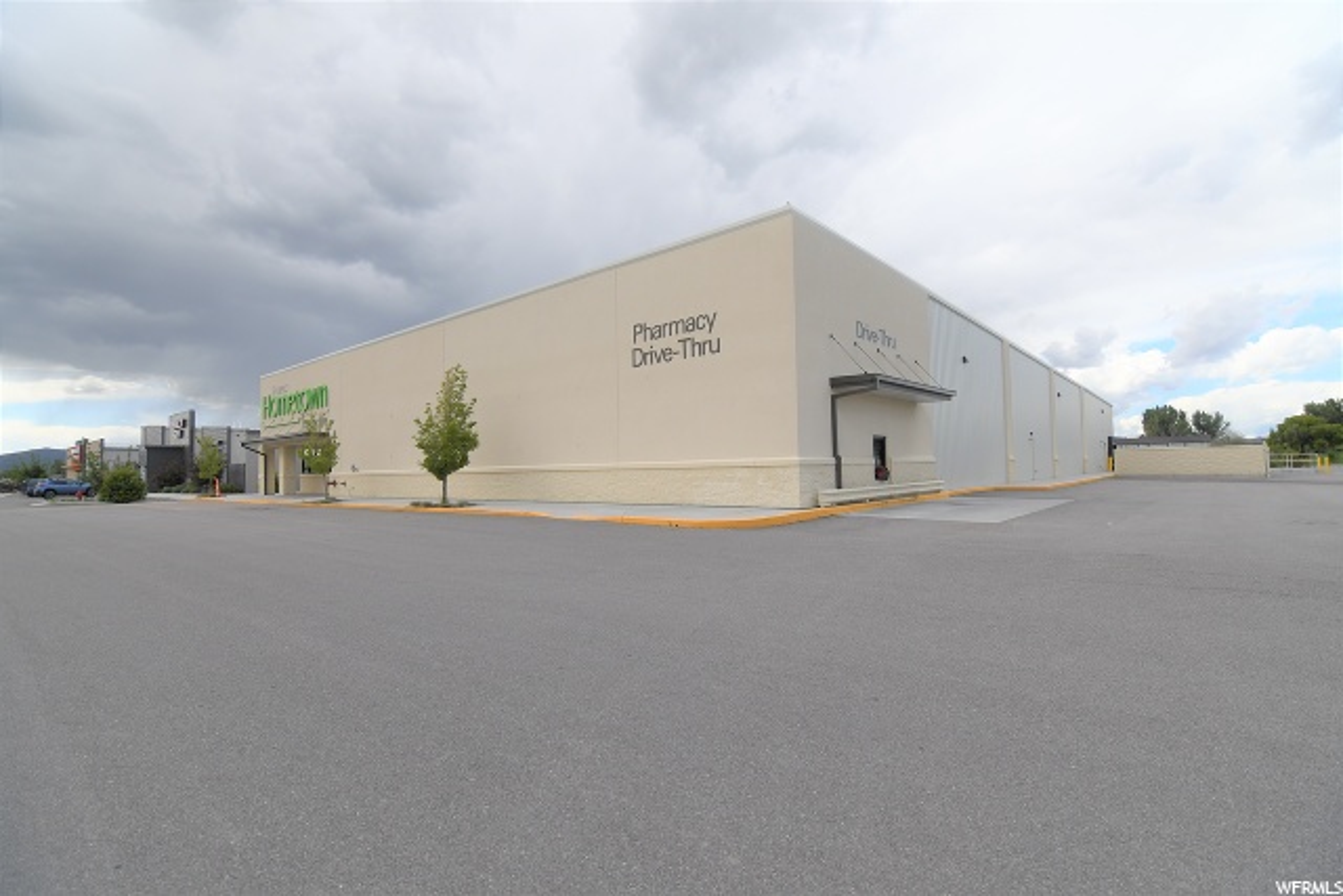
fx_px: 616
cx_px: 672
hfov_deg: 95.0
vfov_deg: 72.1
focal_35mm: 16
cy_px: 448
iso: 400
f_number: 4.5
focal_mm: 11
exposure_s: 1/3200
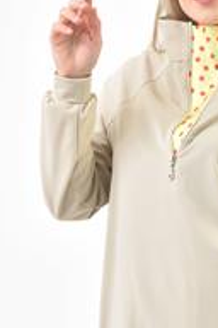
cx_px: 192
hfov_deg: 4.3
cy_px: 179
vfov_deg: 6.5
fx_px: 2870
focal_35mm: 316
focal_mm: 135
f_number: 6.3
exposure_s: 1/160
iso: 100
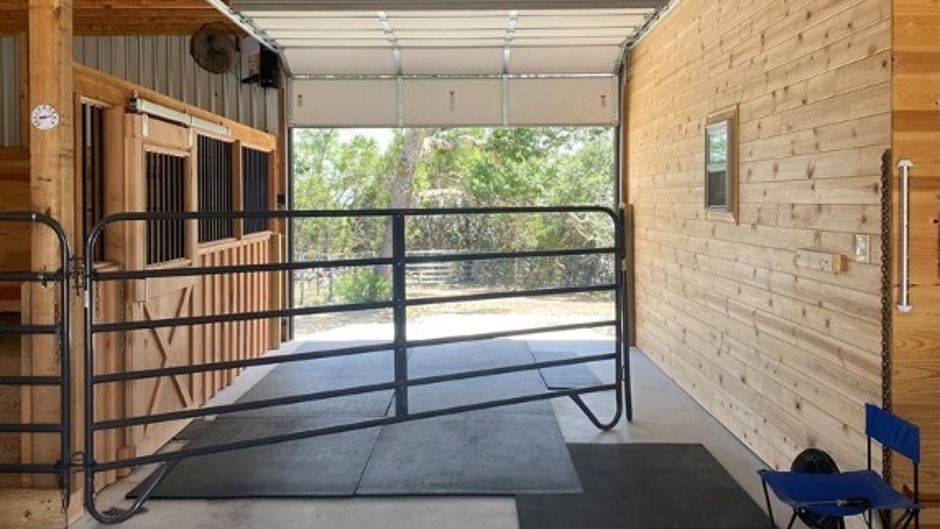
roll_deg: -0.1
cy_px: 210
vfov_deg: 31.1
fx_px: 947
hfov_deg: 52.8
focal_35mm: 38
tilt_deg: +1.0
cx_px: 468
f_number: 1.8
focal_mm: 4.25
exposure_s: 1/162
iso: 32
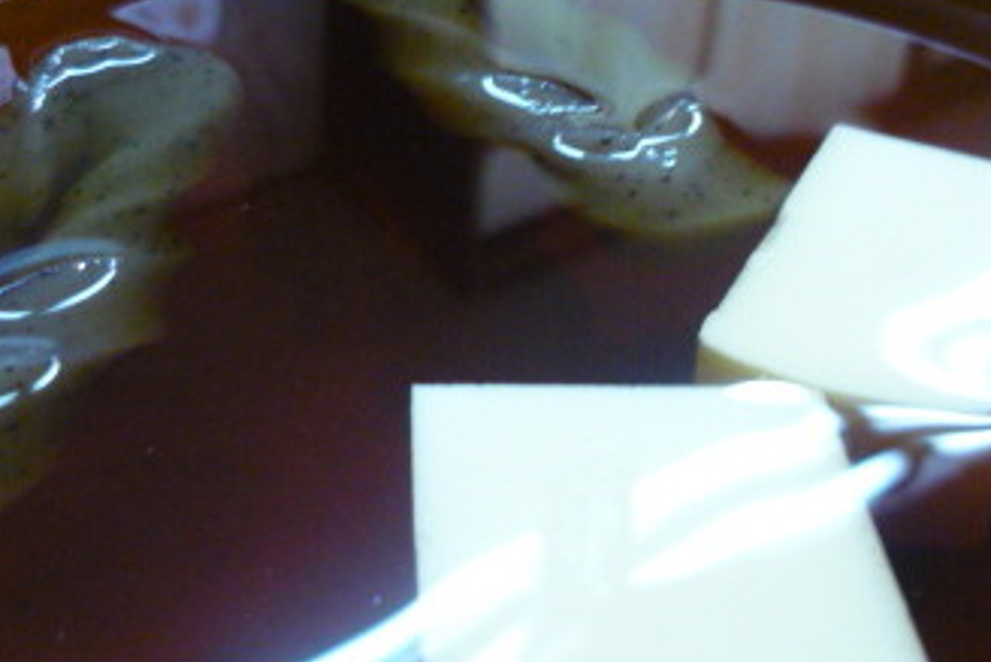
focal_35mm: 67
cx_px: 511
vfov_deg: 20.3
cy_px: 323
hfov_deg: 30.1
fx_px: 1845
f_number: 2.8
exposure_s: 1/25
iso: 400
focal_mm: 5.5
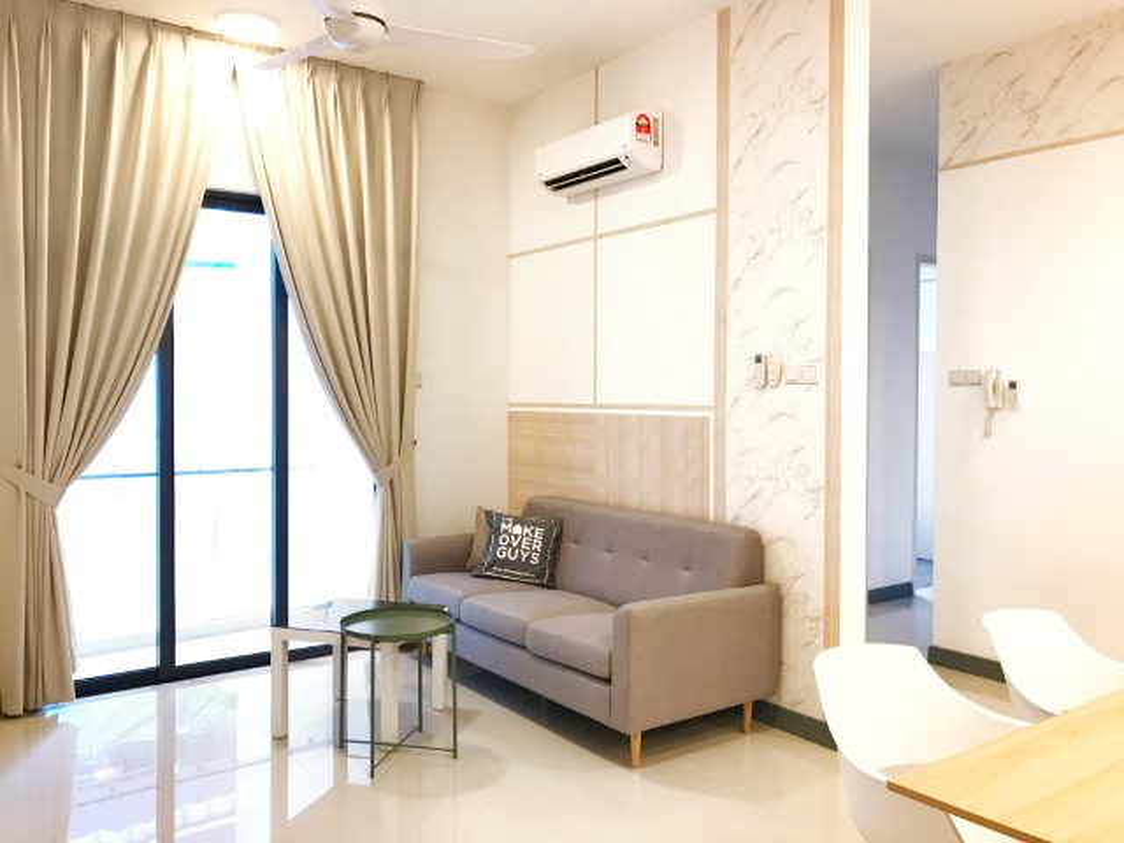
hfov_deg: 63.4
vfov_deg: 49.7
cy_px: 422
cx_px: 562
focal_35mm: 28
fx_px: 909
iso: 40
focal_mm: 3.99
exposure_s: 1/33
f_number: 1.8
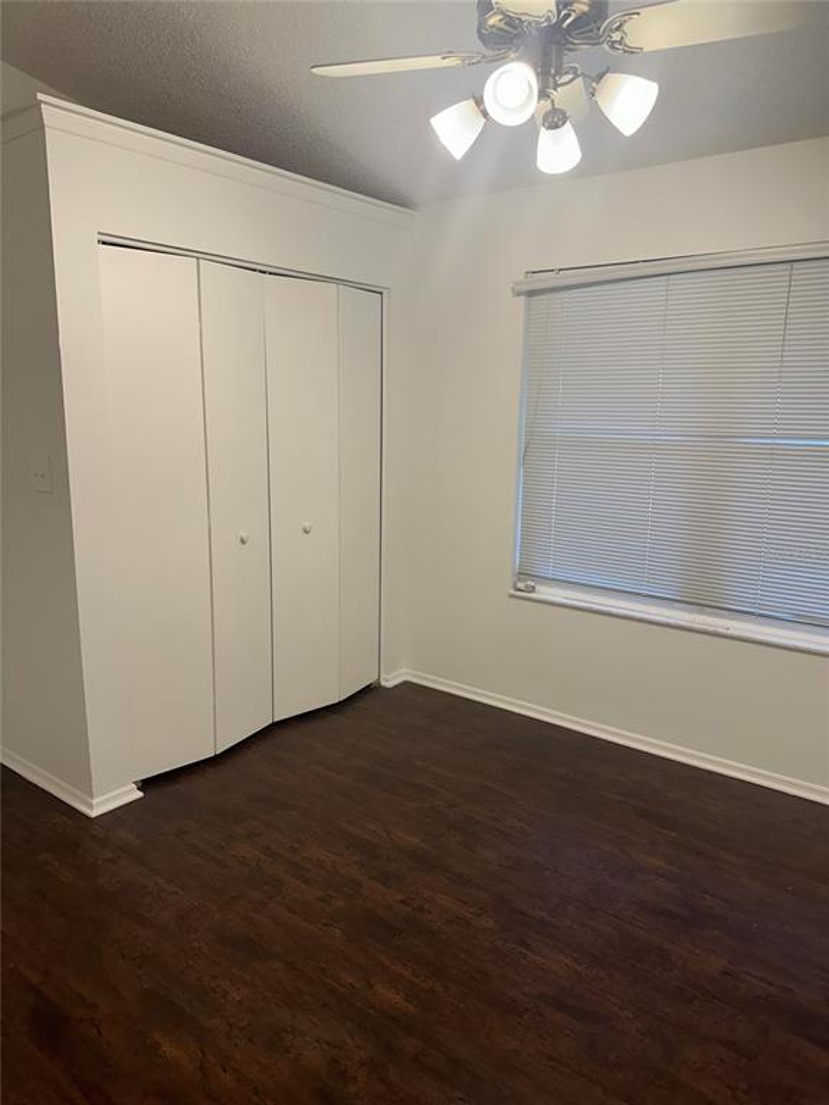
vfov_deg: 71.6
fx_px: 766
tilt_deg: -10.3
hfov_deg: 56.8
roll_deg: -1.8
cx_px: 414
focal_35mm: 24
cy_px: 552
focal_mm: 6.86
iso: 125
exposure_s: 1/120
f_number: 1.78
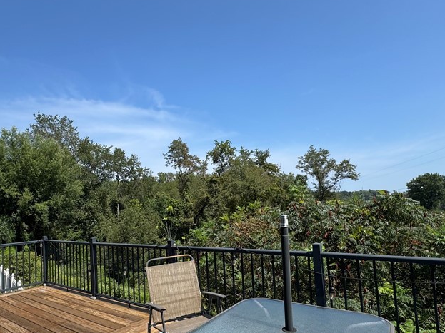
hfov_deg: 73.6
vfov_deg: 58.5
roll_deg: +3.0
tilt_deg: +2.4
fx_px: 296
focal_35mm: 23
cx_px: 193
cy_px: 195
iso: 50
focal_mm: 2.22
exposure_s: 1/1600
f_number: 2.2
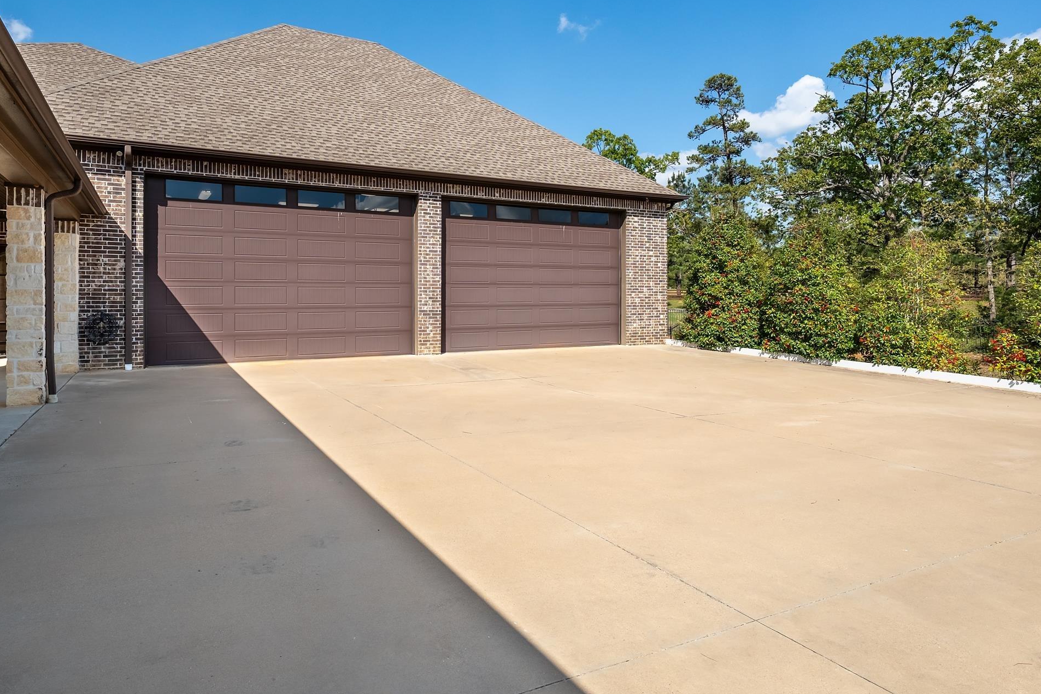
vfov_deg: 59.3
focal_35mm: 21
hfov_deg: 80.8
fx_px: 607
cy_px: 299
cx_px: 452
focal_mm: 16
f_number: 8
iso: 800
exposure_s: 1/6400
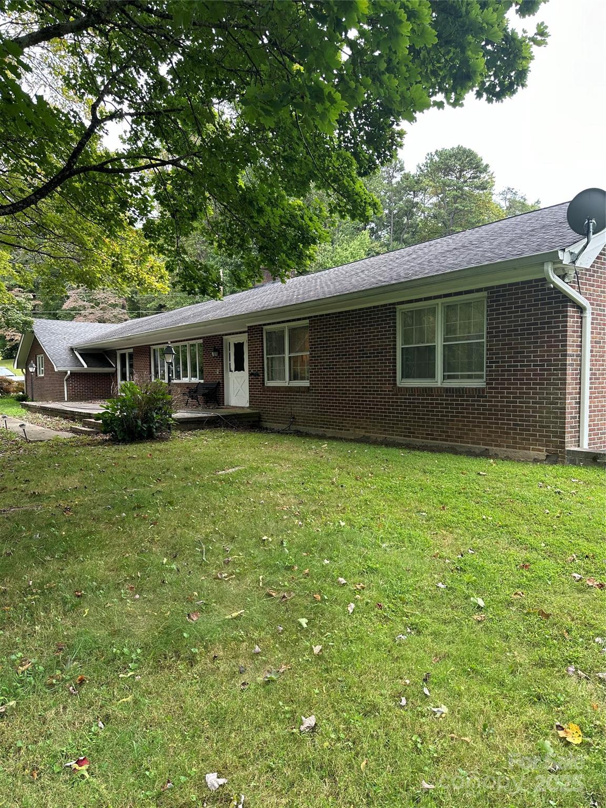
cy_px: 404
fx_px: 560
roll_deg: -0.4
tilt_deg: -2.1
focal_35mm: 24
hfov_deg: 56.8
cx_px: 303
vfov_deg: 71.6
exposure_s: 1/212
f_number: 1.78
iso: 80
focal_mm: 6.86
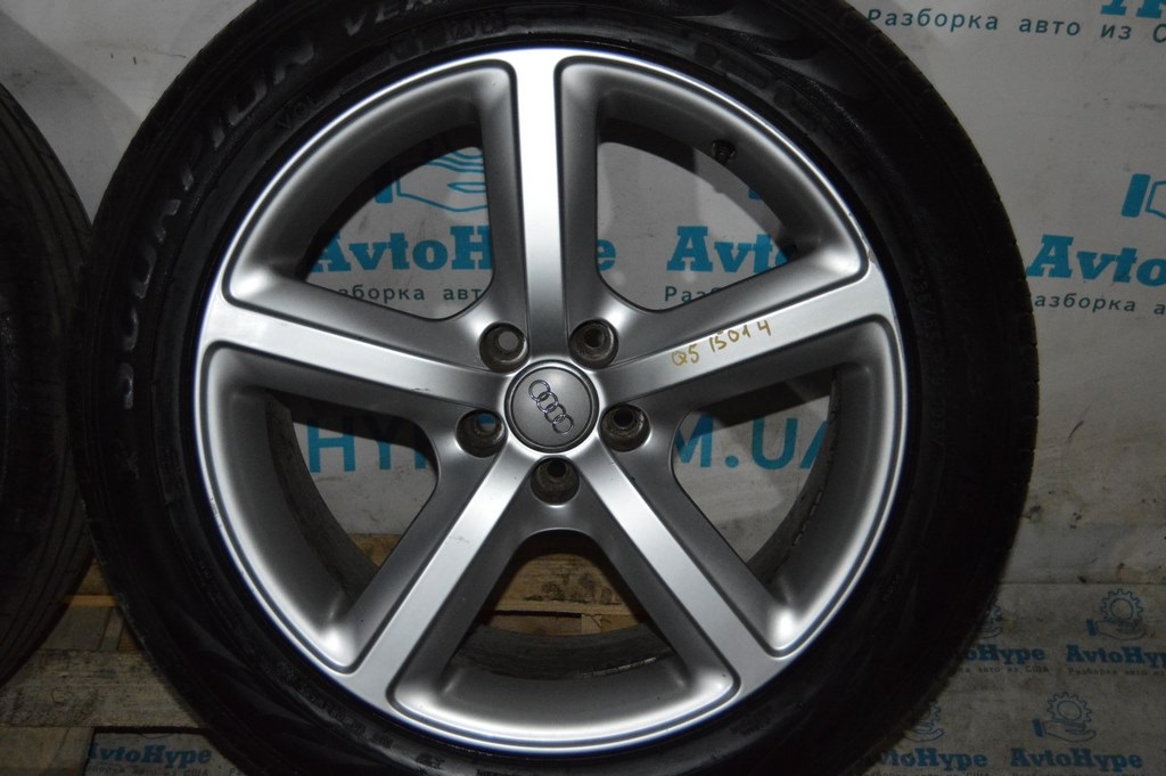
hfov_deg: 42.4
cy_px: 388
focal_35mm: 46
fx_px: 1505
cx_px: 583
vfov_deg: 28.9
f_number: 4.2
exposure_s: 1/60
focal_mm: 31
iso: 3200
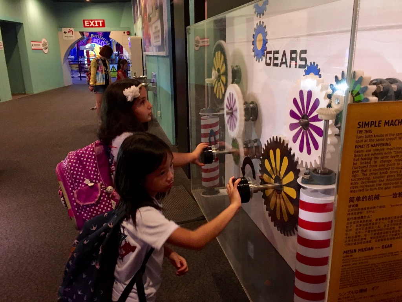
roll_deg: +0.5
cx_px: 201
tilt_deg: -15.3
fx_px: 337
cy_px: 151
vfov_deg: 48.2
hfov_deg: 61.7
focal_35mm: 29
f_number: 2.2
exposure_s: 1/17
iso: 400
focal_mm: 4.15
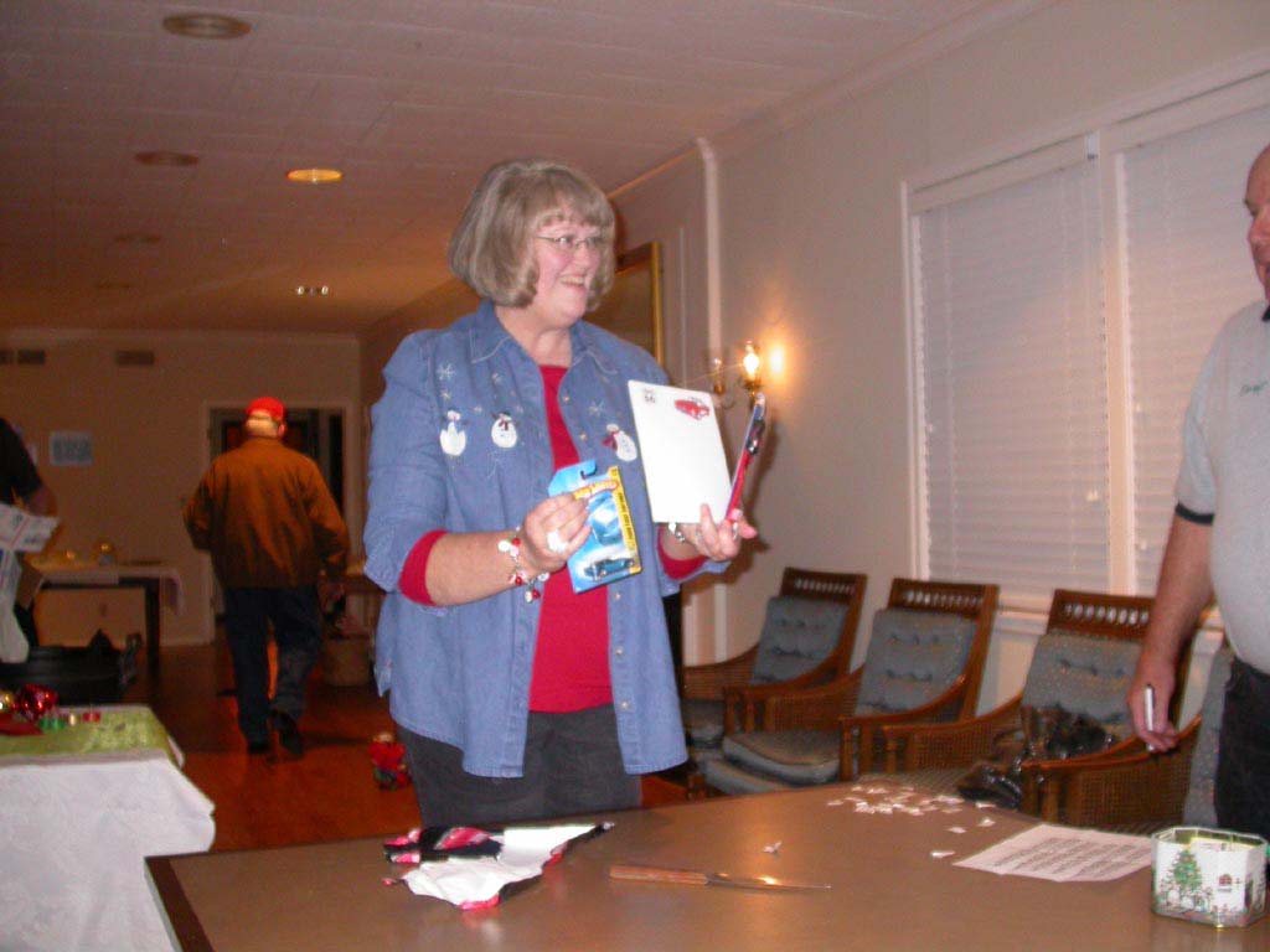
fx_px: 1394
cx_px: 635
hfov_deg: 49.0
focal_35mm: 38
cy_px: 476
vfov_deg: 37.7
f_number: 2.6
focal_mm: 7.85
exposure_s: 1/60
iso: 200
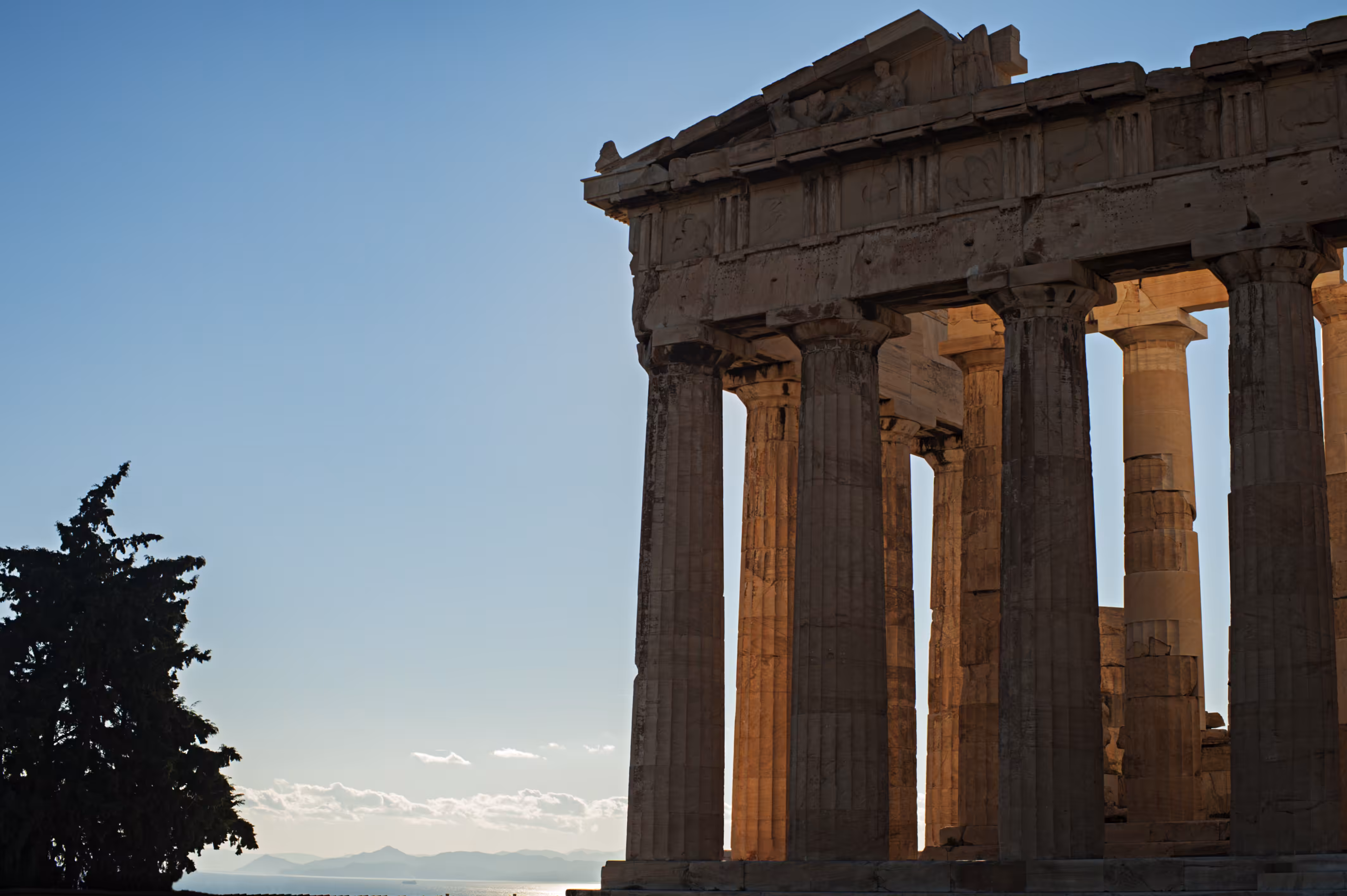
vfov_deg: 27.0
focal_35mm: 50
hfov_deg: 39.6
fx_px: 1870
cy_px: 448
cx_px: 674
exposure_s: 1/1600
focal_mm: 50
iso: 320
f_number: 5.6
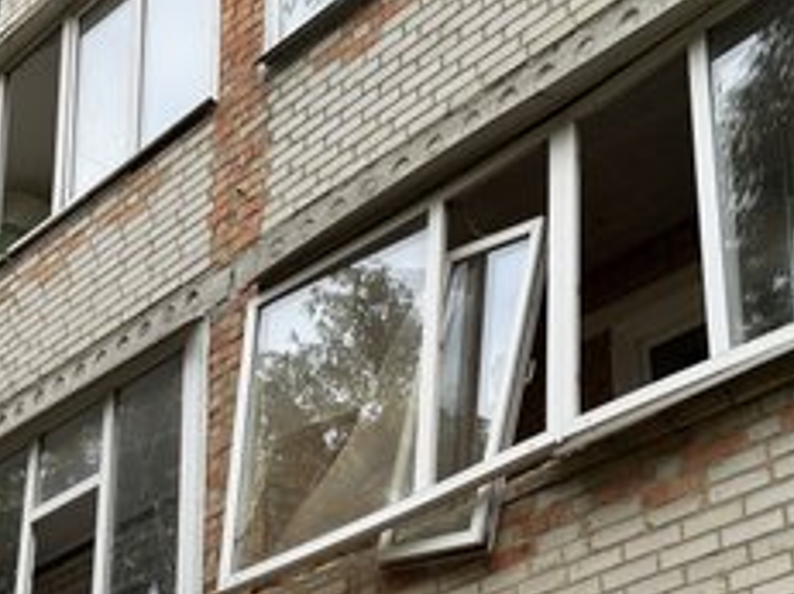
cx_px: 244
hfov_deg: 23.4
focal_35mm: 83
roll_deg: -0.1
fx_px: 1903
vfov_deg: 17.7
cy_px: 398
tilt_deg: +28.1
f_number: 1.78
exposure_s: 1/433
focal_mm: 6.76
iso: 64
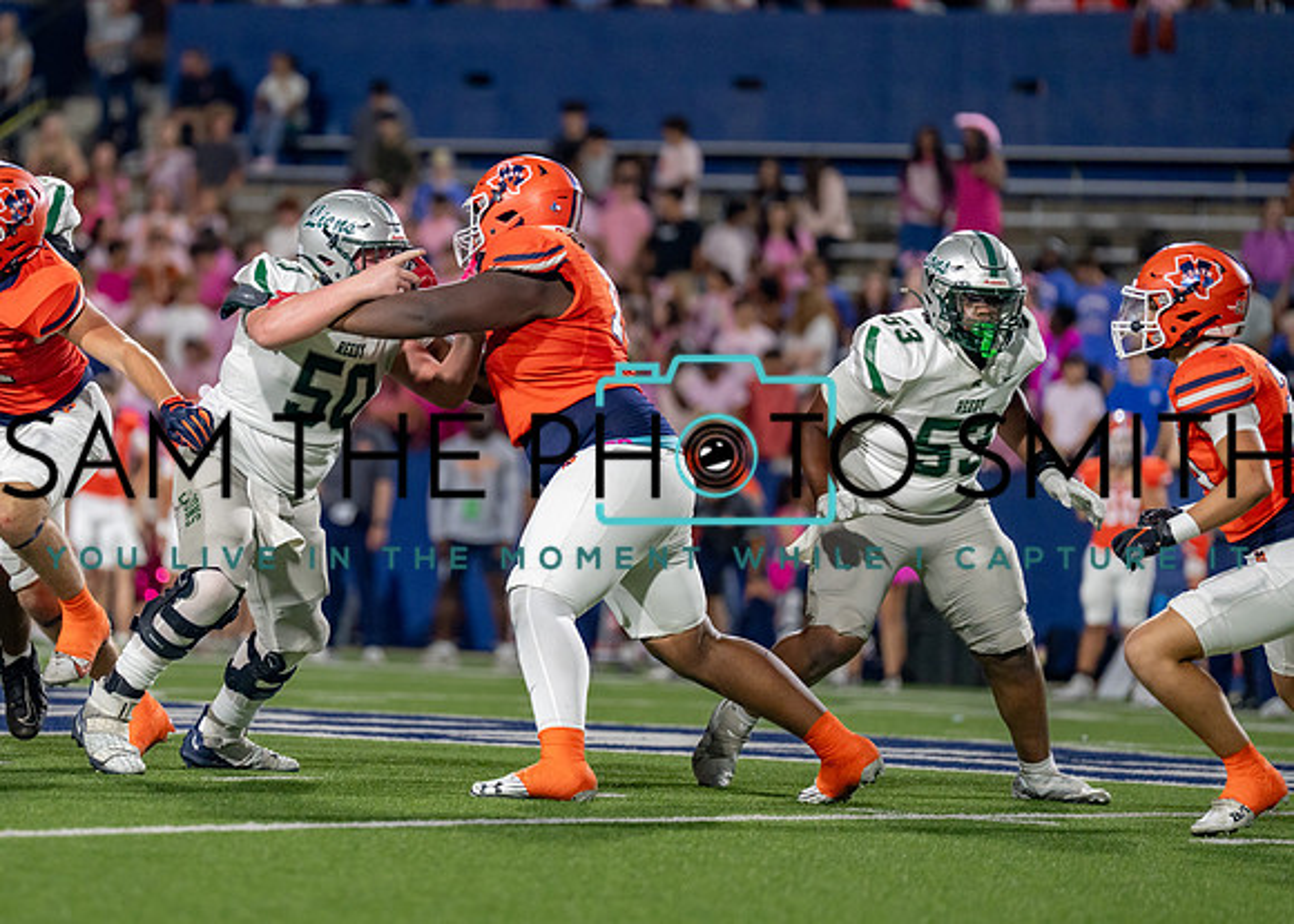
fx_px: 9900
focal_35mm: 269
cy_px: 386
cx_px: 414
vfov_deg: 5.3
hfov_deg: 7.5
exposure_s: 1/1250
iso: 1600
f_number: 2.8
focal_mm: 200
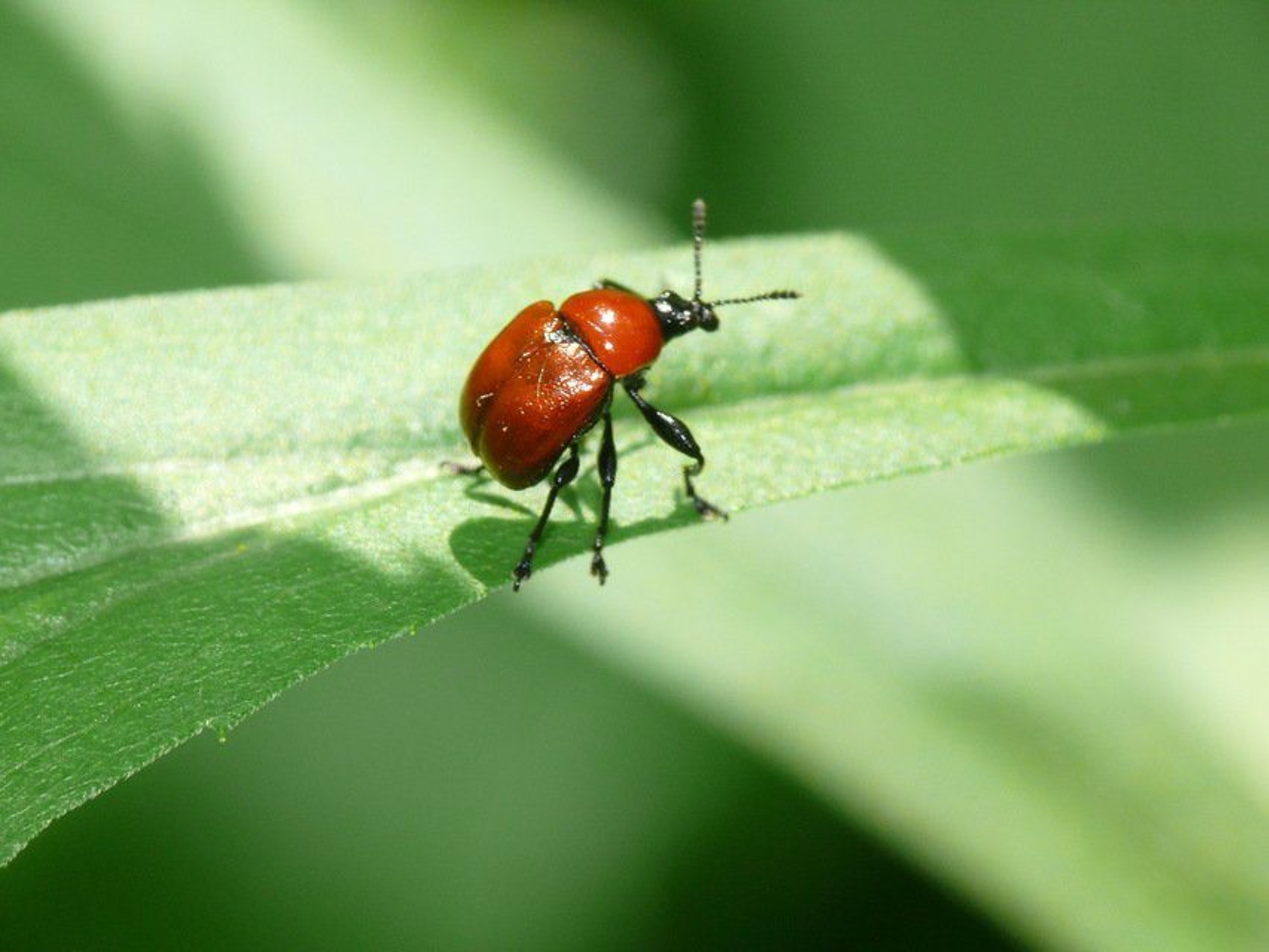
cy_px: 476
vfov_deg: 5.7
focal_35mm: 263
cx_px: 634
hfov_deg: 7.5
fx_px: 9643
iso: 200
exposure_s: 1/200
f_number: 9
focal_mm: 55.6
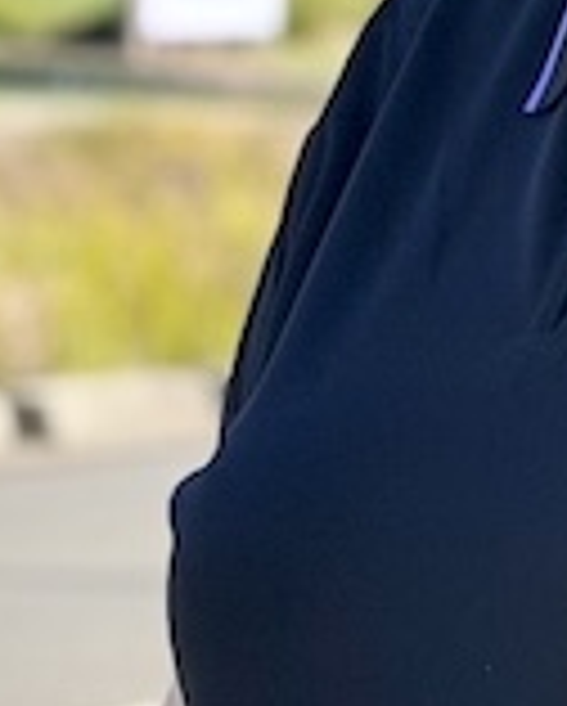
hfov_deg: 9.4
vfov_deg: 12.0
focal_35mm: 159
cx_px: 884
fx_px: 3329
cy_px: 7
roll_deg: -3.1
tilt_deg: -5.7
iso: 100
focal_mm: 6.76
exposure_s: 1/1307
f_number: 1.78
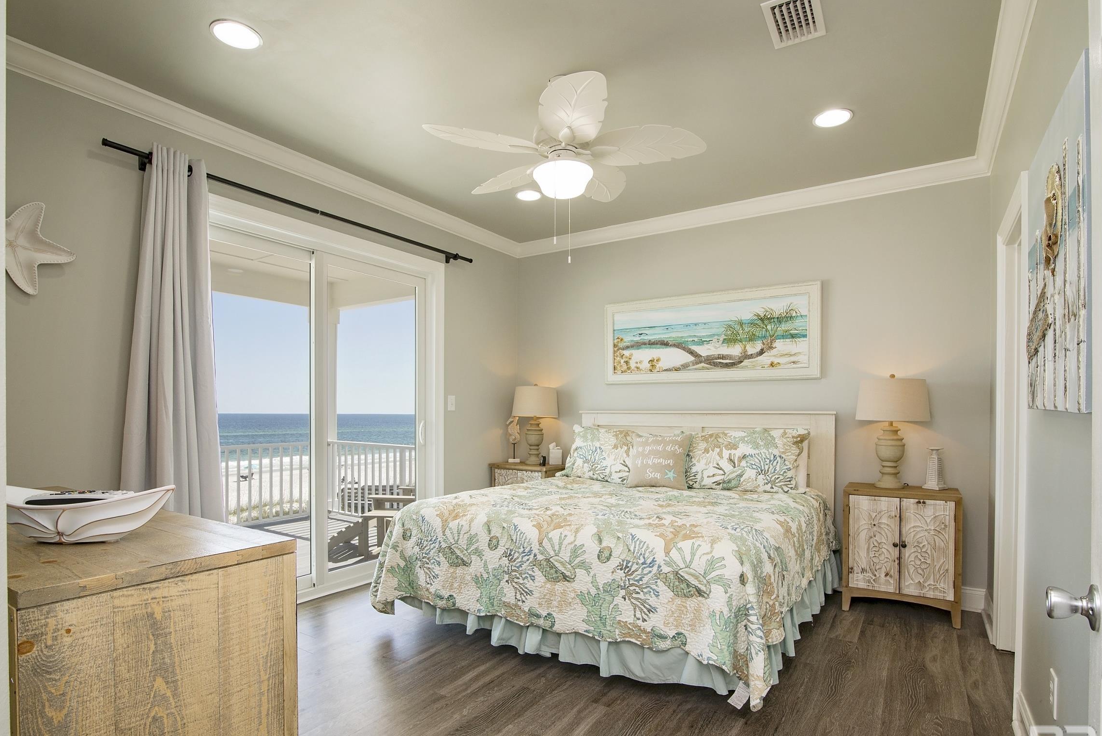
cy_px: 414
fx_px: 551
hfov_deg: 90.0
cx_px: 565
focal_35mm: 18
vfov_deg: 67.2
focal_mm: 16
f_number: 11
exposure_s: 1/20
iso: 500
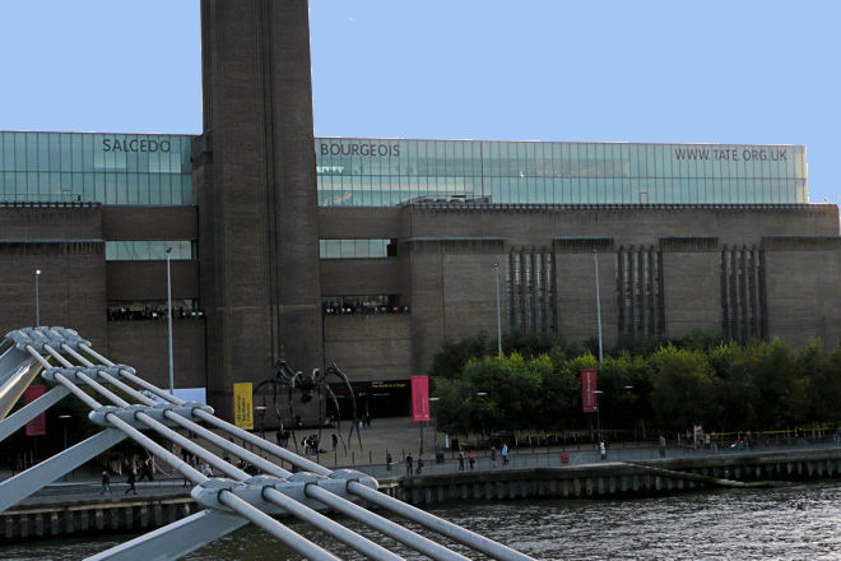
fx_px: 1448
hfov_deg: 32.4
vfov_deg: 21.9
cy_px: 280
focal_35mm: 62
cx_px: 420
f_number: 4.5
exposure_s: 1/125
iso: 100
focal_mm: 10.2
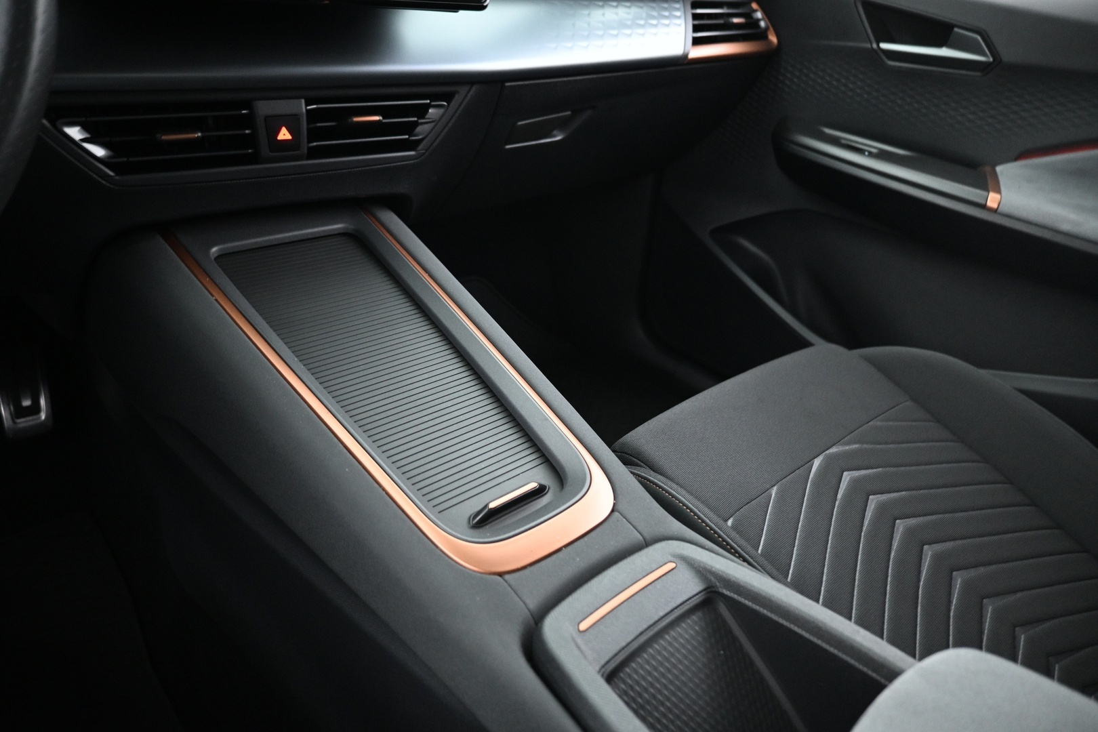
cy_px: 366
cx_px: 549
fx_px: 732
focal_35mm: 24
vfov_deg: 53.1
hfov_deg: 73.7
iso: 1600
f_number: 3.5
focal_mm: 16
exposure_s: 1/8
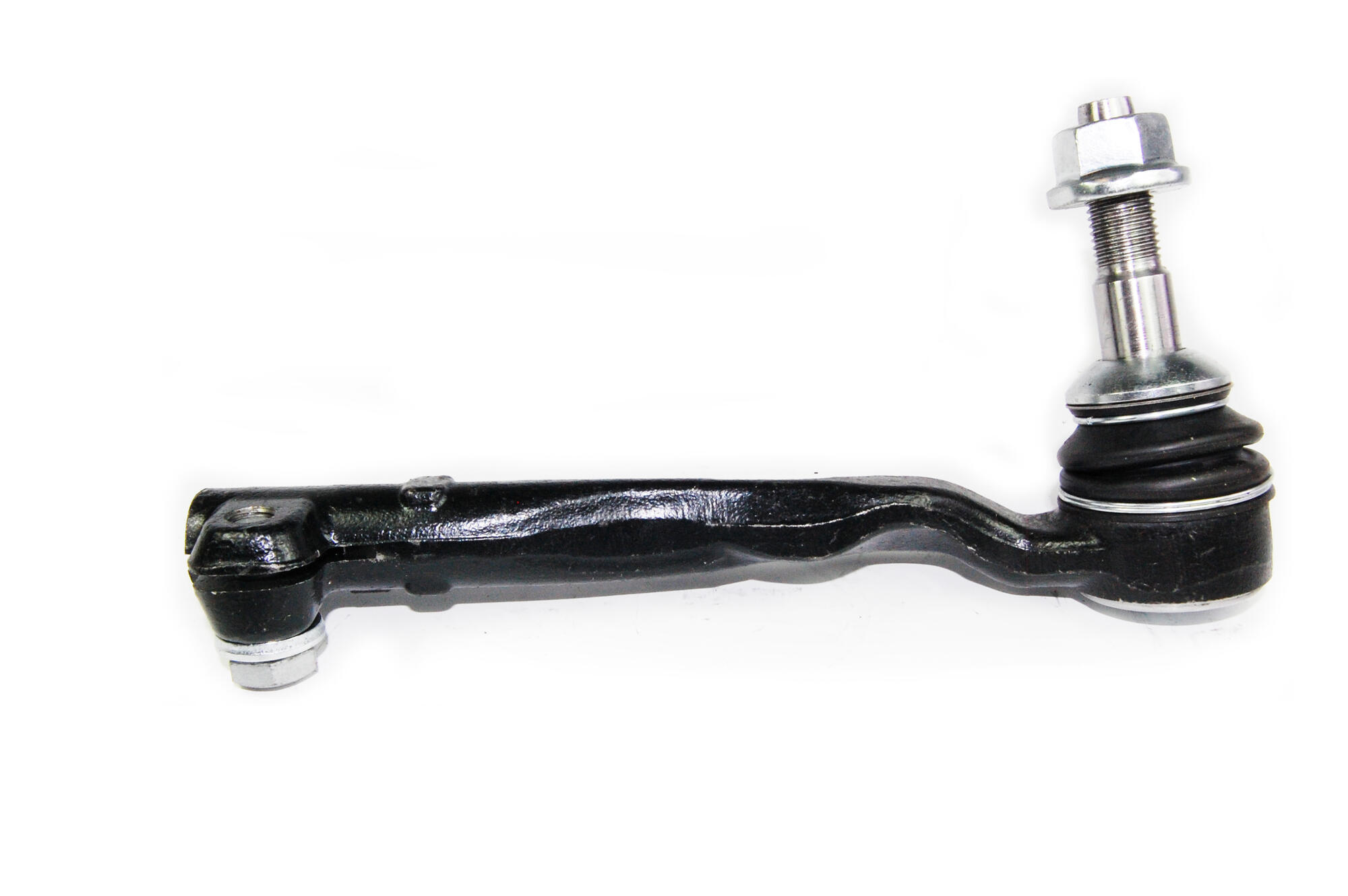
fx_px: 1347
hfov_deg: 53.2
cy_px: 448
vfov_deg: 36.8
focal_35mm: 36
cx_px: 674
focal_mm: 24
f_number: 16
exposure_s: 1/100
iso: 800
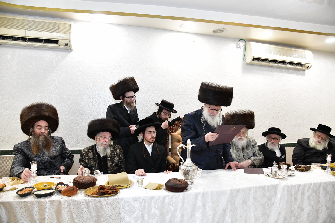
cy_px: 112
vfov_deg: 53.1
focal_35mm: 24
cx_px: 168
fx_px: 223
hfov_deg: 73.8
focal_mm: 24
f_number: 5.6
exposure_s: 1/100
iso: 2000
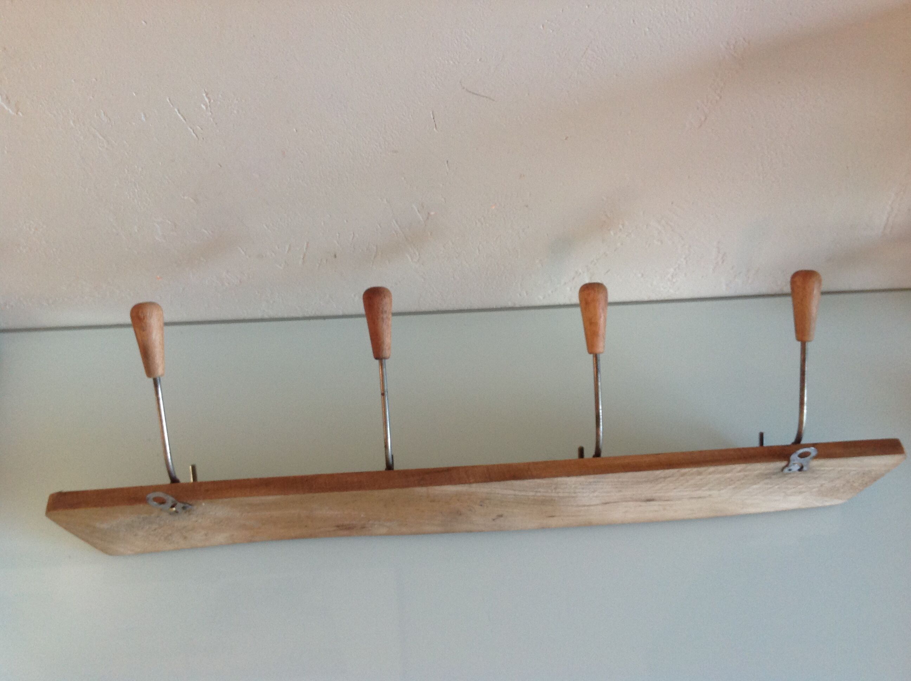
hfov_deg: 52.7
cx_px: 456
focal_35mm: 35
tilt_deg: -54.8
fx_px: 920
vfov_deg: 40.6
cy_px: 340
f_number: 2.4
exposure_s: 1/17
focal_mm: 4.28
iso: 100
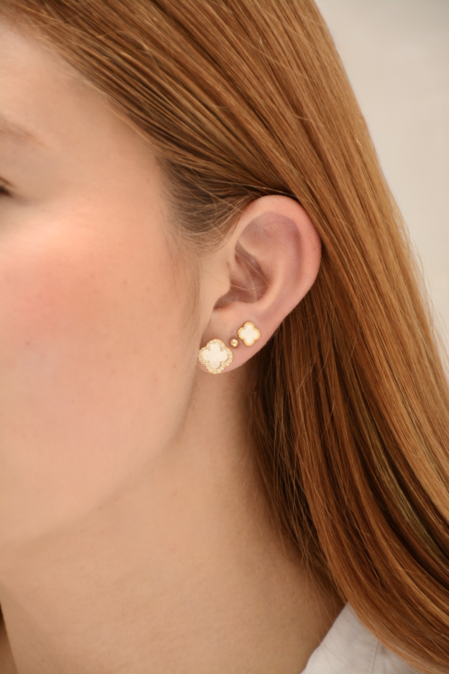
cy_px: 337
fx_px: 3255
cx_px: 224
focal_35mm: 174
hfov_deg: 7.9
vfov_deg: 11.8
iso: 500
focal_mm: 116
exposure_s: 1/400
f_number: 5.6
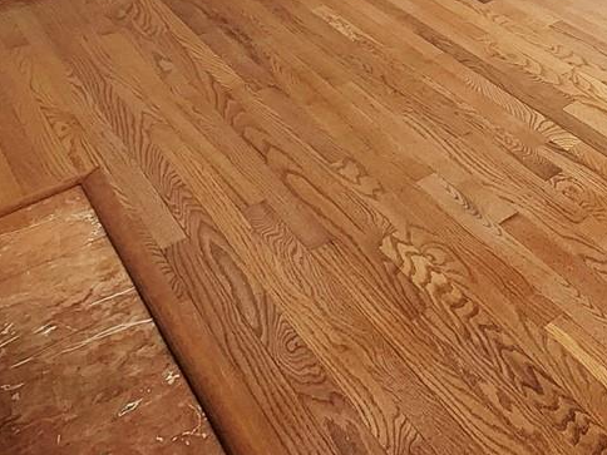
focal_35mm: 43
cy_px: -147
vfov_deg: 27.6
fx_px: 754
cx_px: 794
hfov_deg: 32.6
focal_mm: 2.2
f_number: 2.2
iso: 250
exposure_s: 1/60.2
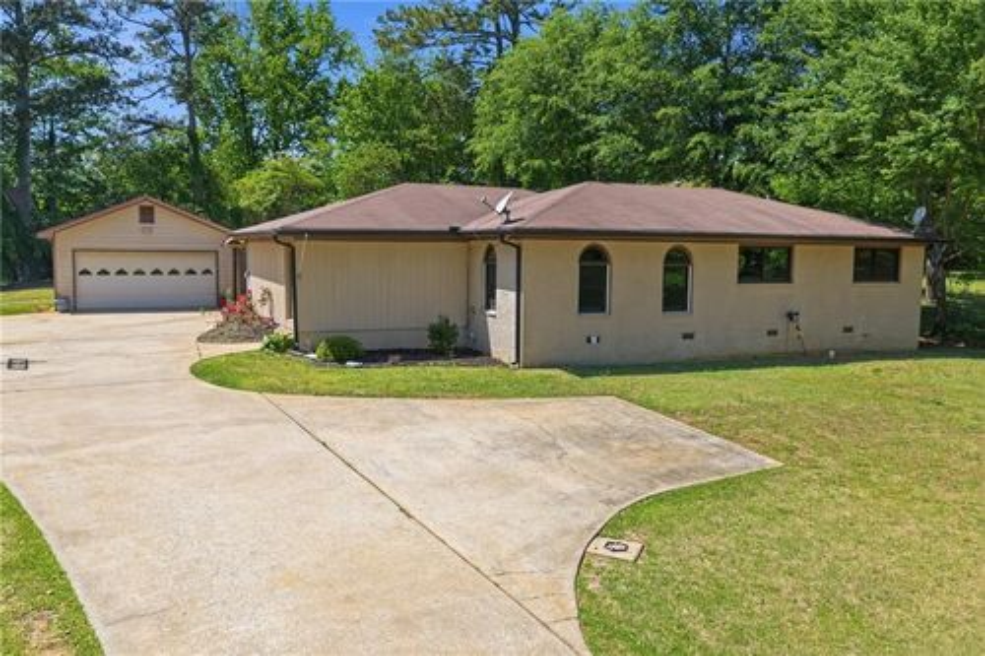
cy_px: 328
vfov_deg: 46.4
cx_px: 492
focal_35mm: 28
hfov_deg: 65.5
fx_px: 766
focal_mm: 14.4
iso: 250
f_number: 2.8
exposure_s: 1/1600
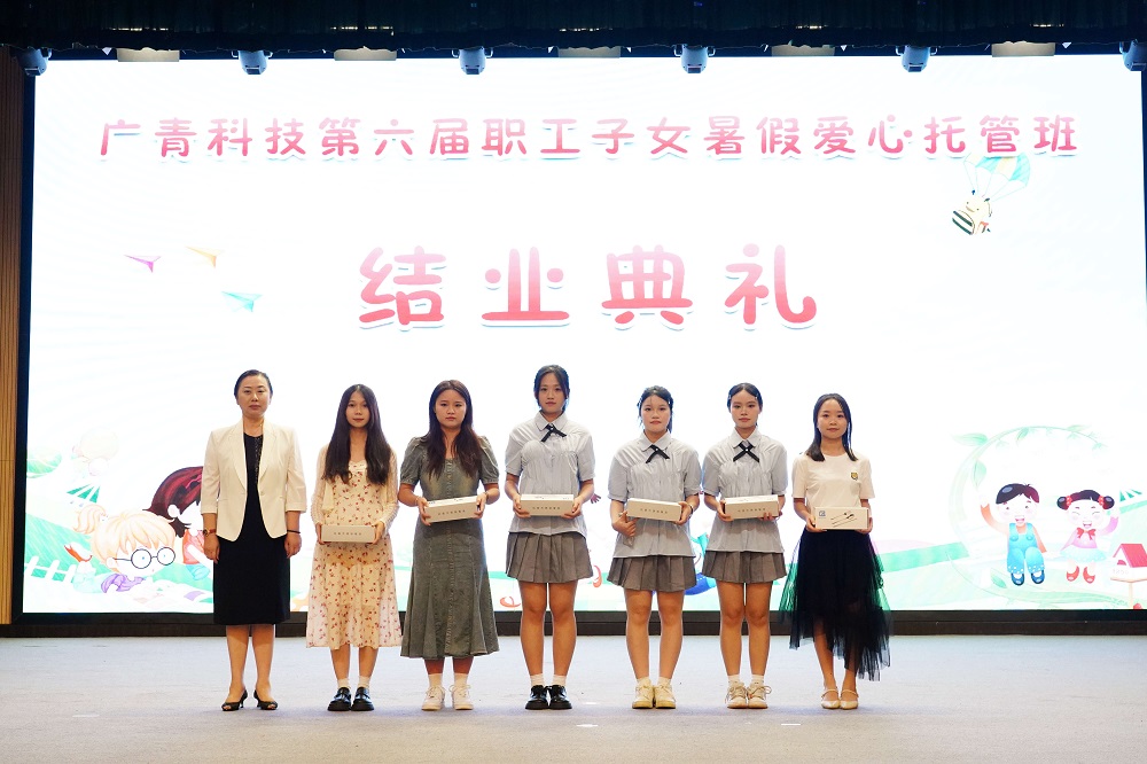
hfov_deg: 35.1
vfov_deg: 23.8
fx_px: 1815
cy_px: 382
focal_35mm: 57
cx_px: 574
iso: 6400
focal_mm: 57
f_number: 7.1
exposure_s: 1/80
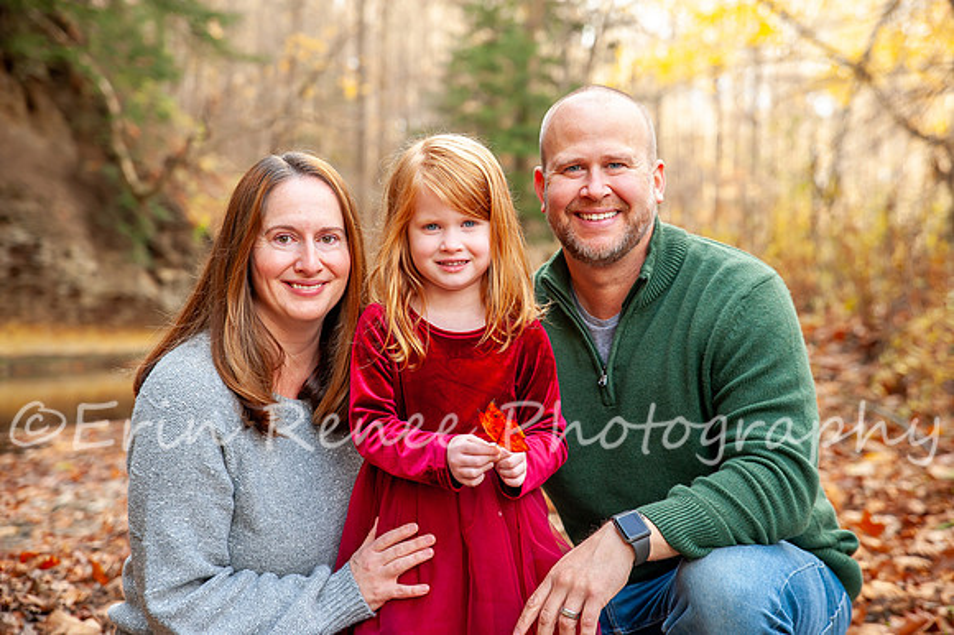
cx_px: 477
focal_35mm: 70
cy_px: 318
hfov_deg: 28.9
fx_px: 1854
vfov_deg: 19.4
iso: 400
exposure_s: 1/160
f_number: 4.5
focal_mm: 70
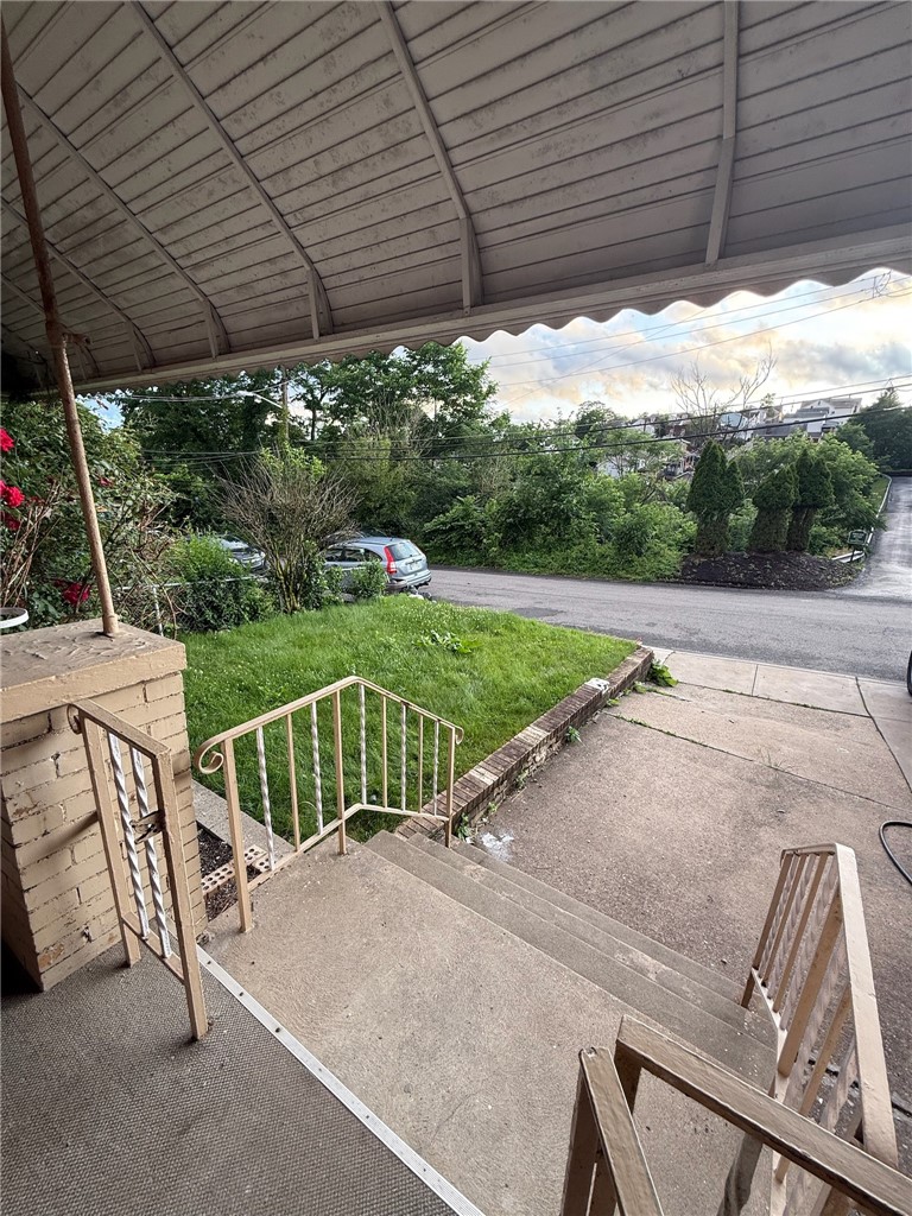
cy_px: 608
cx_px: 456
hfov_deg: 85.7
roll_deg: -1.9
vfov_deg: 102.1
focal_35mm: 14
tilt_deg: -15.4
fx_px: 492
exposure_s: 1/99
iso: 80
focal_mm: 2.22
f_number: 2.2
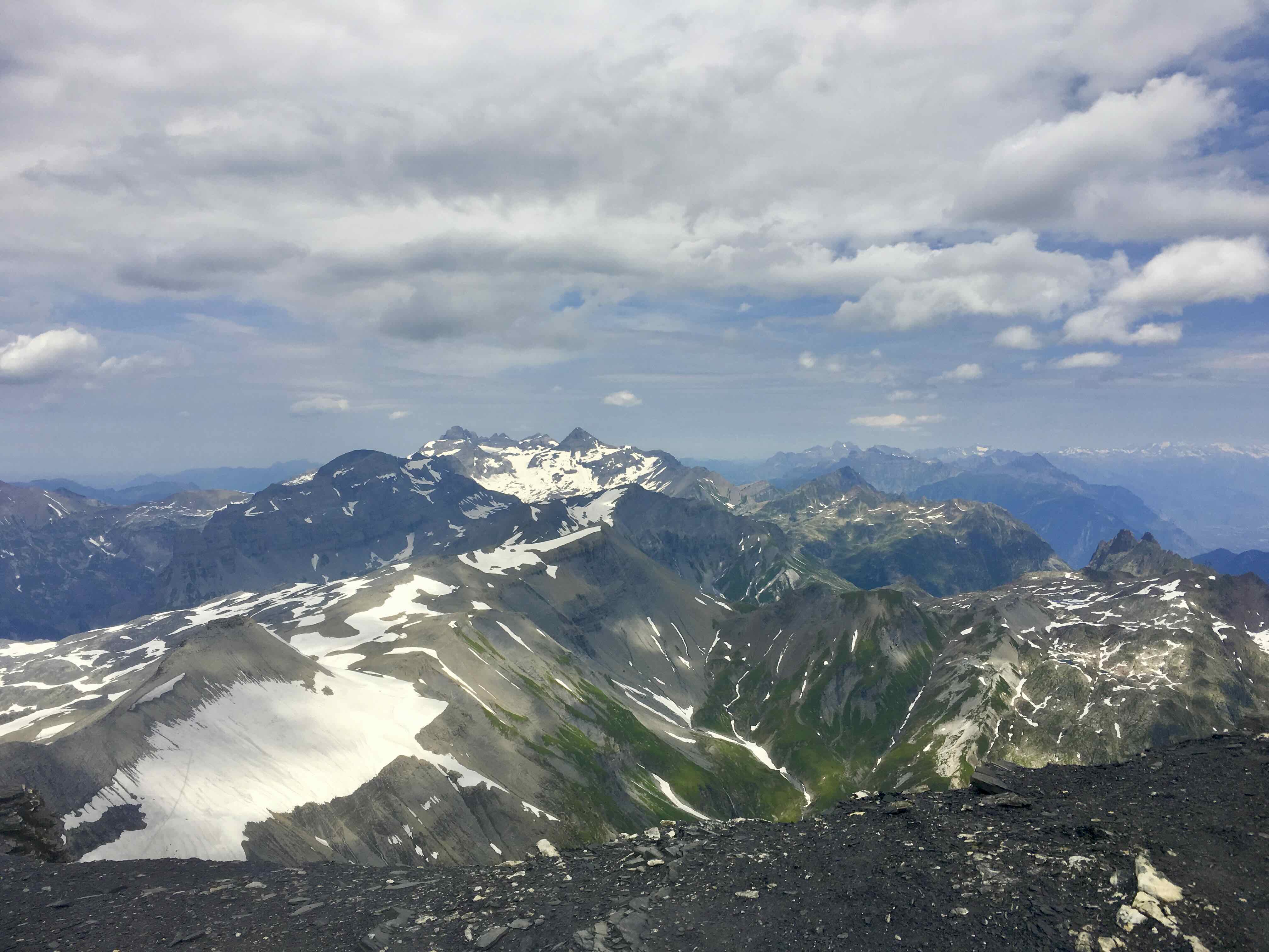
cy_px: 476
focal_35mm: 29
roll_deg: -0.4
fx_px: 1063
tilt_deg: -2.4
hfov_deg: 61.7
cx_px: 634
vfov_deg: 48.2
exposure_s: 1/3205
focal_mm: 4.15
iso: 25
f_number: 2.2
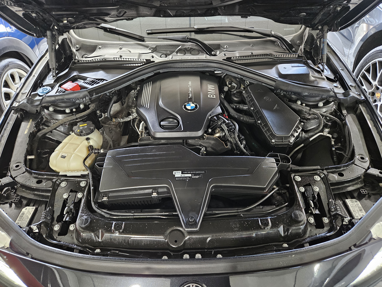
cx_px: 191
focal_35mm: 23
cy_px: 144
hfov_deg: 73.9
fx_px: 254
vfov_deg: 58.9
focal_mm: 5.4
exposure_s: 1/24
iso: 800
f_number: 1.8
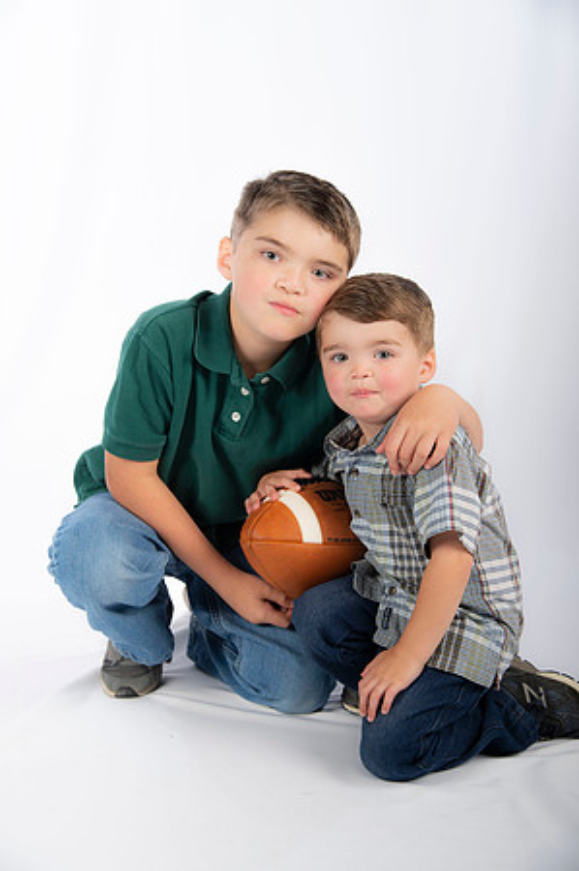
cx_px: 290
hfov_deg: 23.3
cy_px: 436
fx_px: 1402
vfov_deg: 34.5
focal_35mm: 58
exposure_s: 1/200
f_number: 5.6
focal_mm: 58
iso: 100
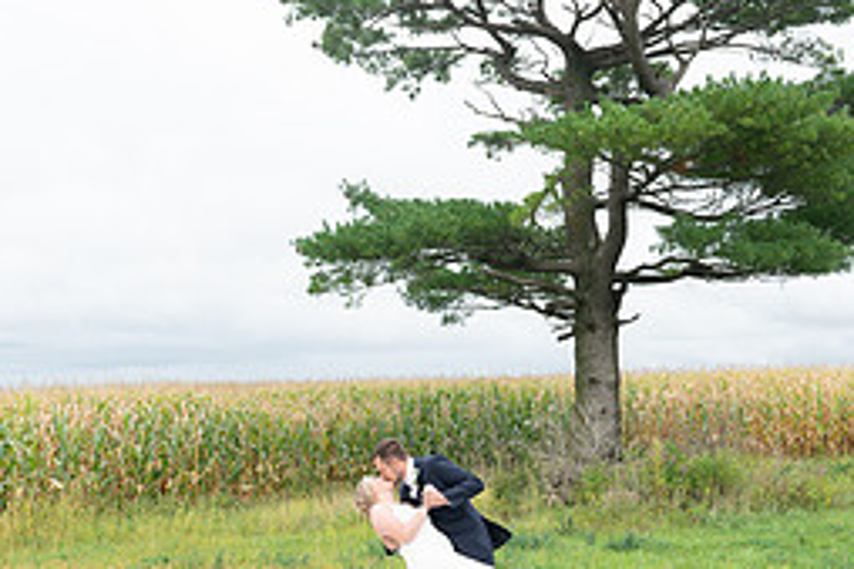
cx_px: 397
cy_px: 503
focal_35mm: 64
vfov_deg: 20.8
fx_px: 1517
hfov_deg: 31.4
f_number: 5.6
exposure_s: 1/125
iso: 100
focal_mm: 28
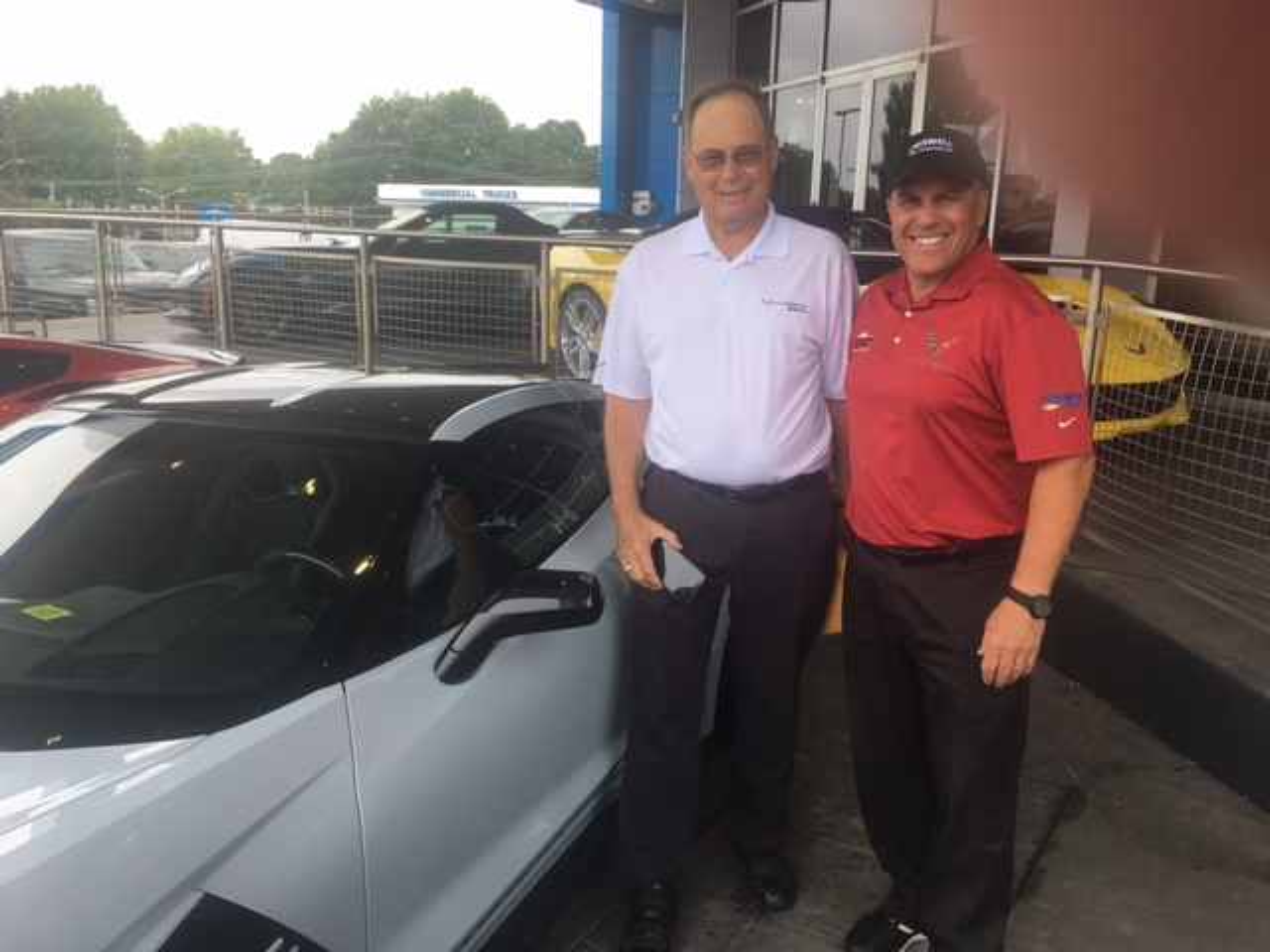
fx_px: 1064
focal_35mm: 29
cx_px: 635
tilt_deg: -13.7
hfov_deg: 61.7
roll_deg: -1.9
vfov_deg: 48.2
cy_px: 476
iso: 25
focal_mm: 4.15
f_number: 2.2
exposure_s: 1/298
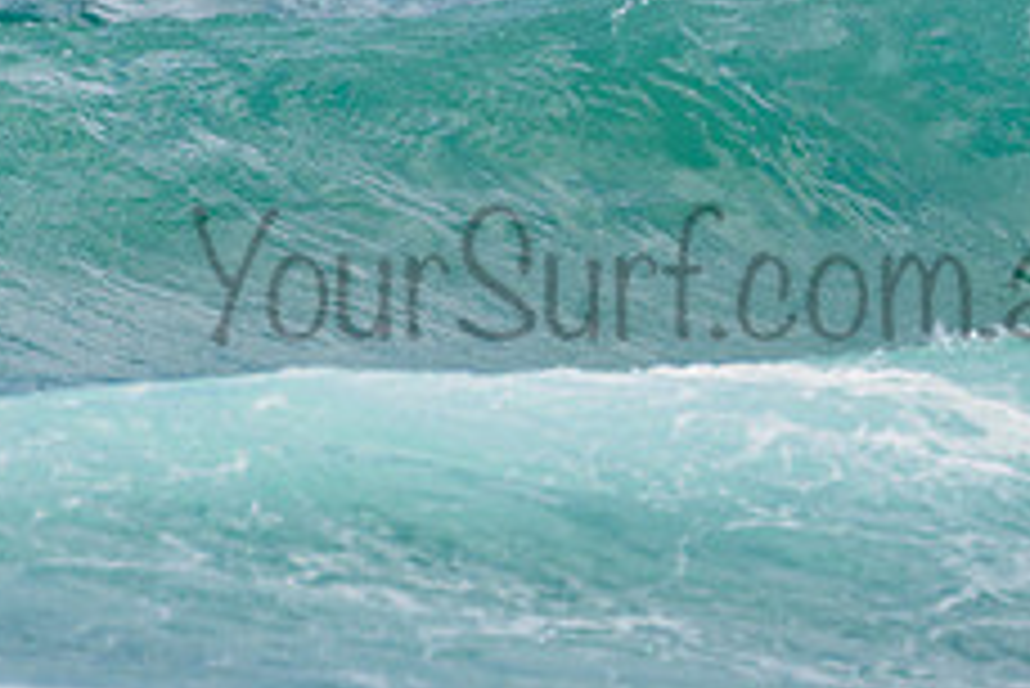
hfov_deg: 1.3
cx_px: 938
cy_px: 41
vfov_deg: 0.9
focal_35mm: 1550
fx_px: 44374
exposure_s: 1/2000
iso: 100
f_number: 5.6
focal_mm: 500
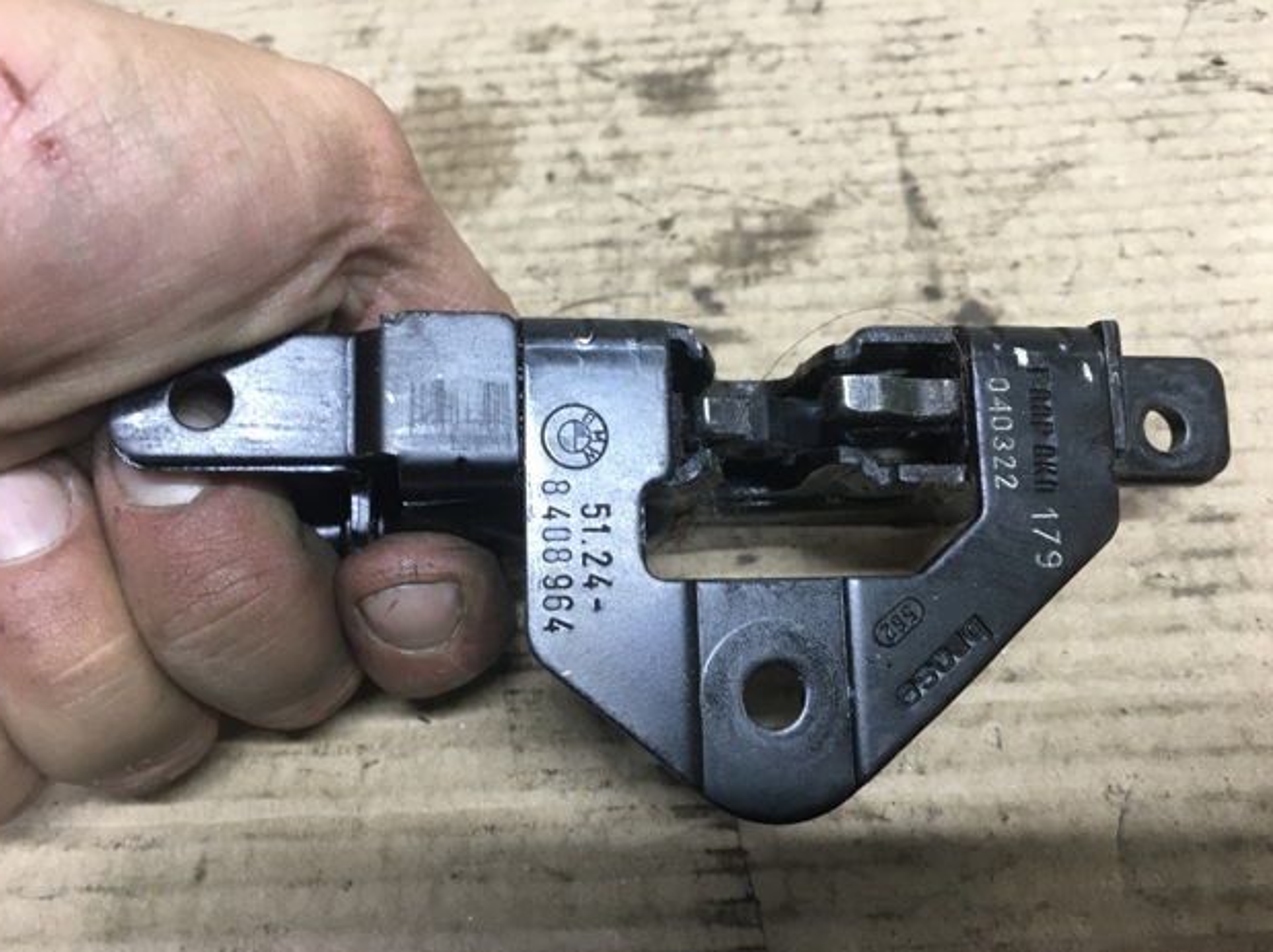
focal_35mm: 30
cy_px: 488
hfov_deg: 60.0
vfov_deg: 46.7
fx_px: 1102
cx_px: 631
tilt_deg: -52.2
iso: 100
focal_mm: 4.15
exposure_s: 1/33
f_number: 2.2
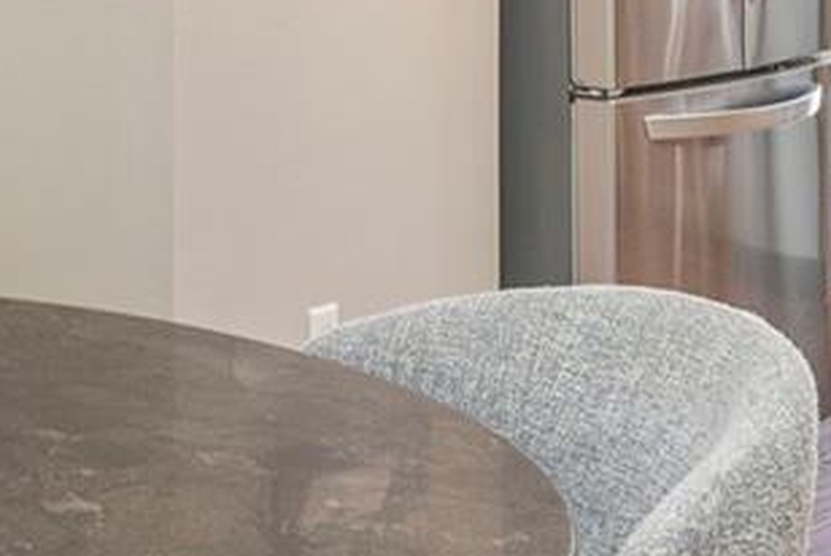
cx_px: -305
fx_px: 2611
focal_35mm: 113
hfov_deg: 16.9
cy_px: -301
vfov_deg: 11.6
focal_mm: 17
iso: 320
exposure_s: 1/60
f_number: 7.1
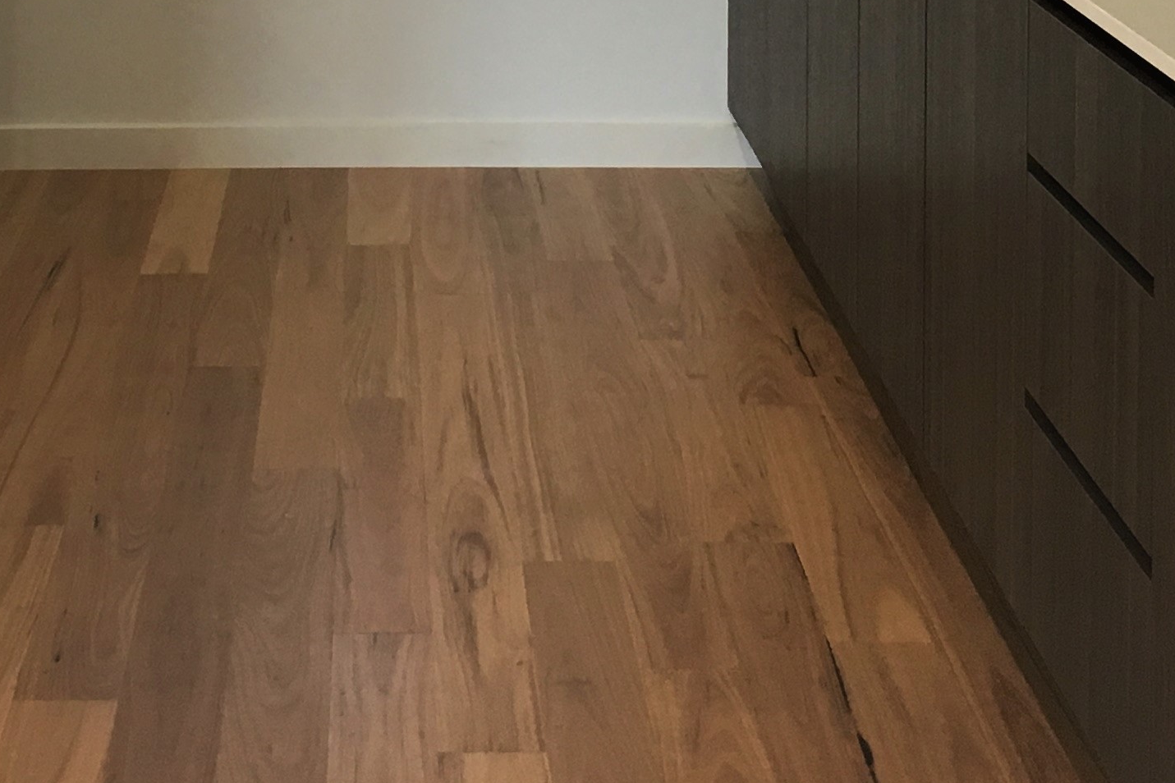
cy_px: -449
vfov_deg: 14.8
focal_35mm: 85
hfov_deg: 23.9
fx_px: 2774
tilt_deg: -1.6
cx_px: 454
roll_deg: +0.5
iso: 50
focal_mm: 4.15
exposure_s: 1/33
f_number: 2.2
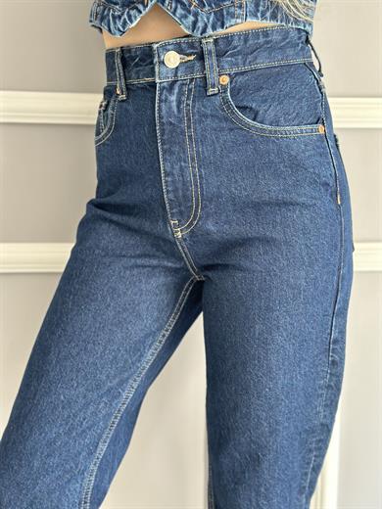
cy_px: 254
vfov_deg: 39.7
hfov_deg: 30.3
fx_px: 706
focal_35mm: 48
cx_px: 191
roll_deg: -1.3
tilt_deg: -11.4
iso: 200
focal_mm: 6.86
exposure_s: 1/60
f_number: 1.78
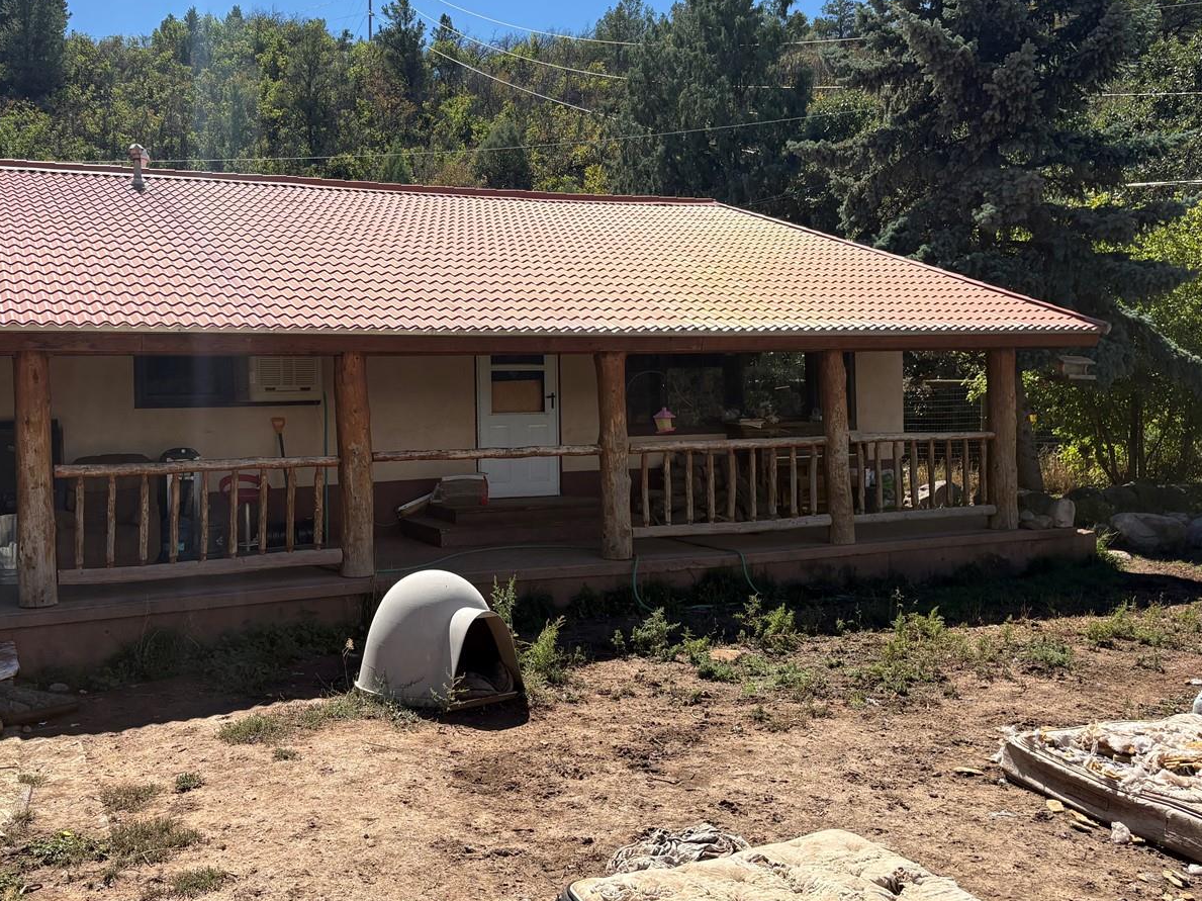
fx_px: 1215
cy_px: 383
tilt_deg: +1.4
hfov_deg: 52.2
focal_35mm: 35
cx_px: 466
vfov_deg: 40.6
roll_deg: +0.8
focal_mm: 5.96
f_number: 1.6
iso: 50
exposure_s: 1/3125
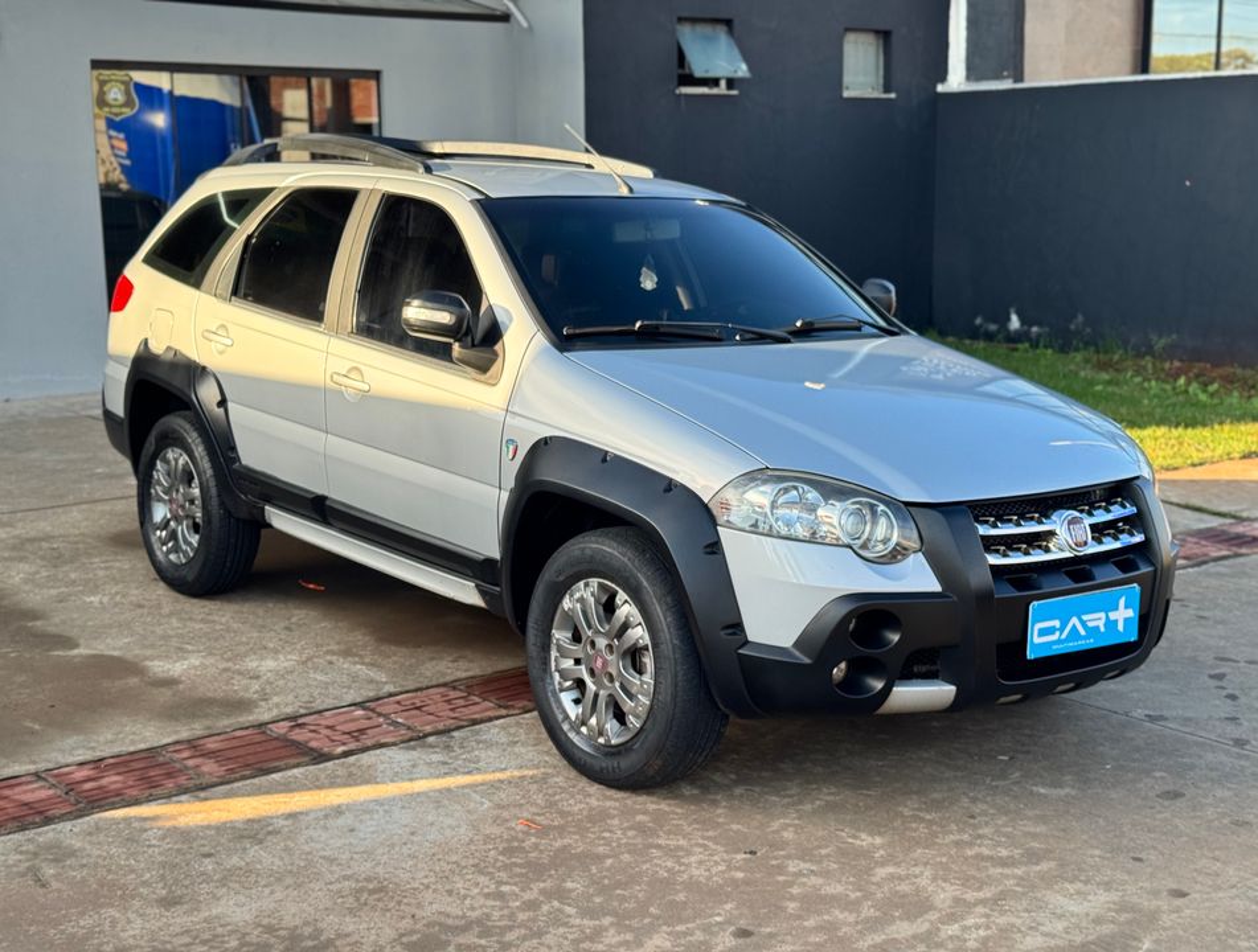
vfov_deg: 30.4
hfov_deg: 39.5
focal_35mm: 48
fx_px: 1750
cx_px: 629
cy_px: 476
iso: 64
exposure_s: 1/609
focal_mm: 6.76
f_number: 1.78
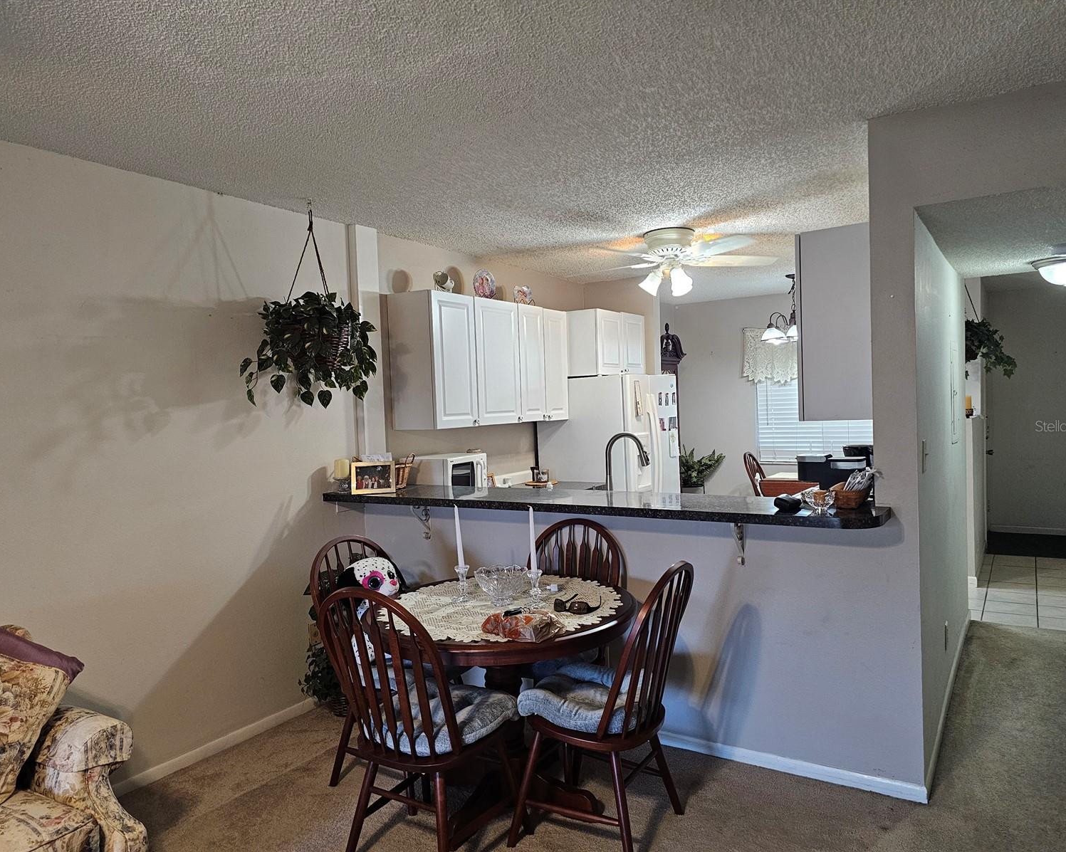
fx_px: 757
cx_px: 533
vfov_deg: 58.8
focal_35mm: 24
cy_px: 426
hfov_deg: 70.3
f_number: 1.7
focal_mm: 6.3
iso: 400
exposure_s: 1/120
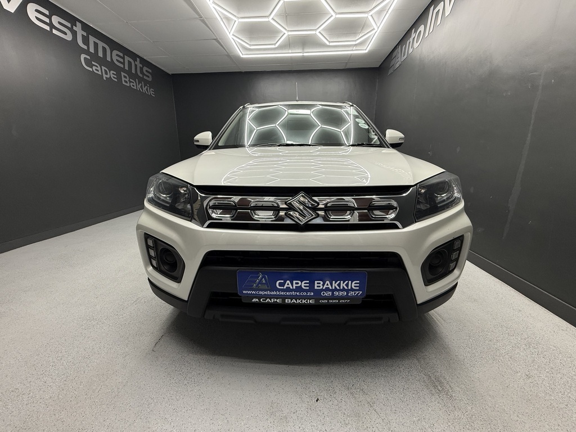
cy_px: 216
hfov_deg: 102.1
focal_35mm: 14
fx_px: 233
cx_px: 288
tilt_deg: -14.5
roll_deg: +0.6
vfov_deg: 85.7
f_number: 2.2
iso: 125
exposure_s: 1/100
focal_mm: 2.22
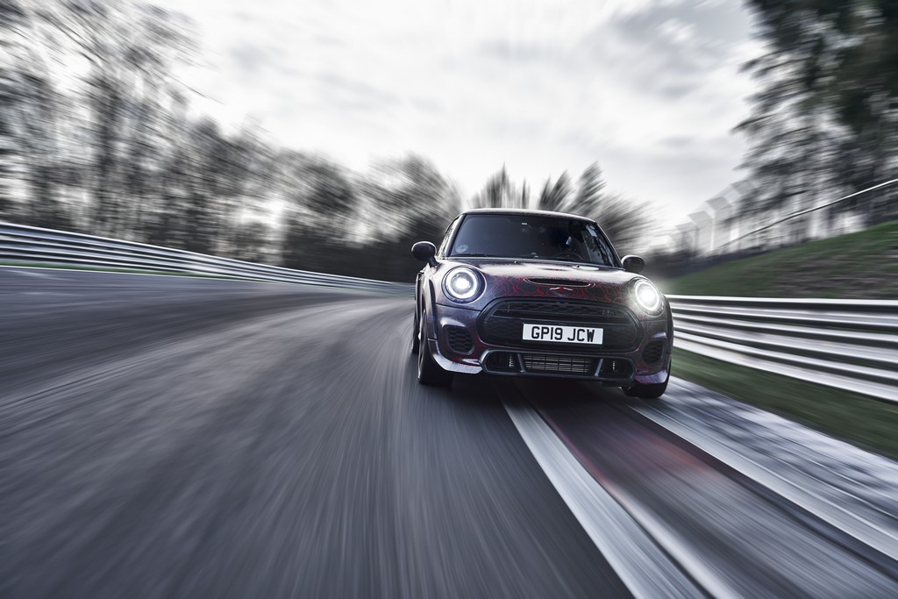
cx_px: 449
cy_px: 300
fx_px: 848
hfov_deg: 55.8
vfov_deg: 38.9
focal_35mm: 34
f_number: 4
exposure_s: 1/100
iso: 400
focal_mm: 34
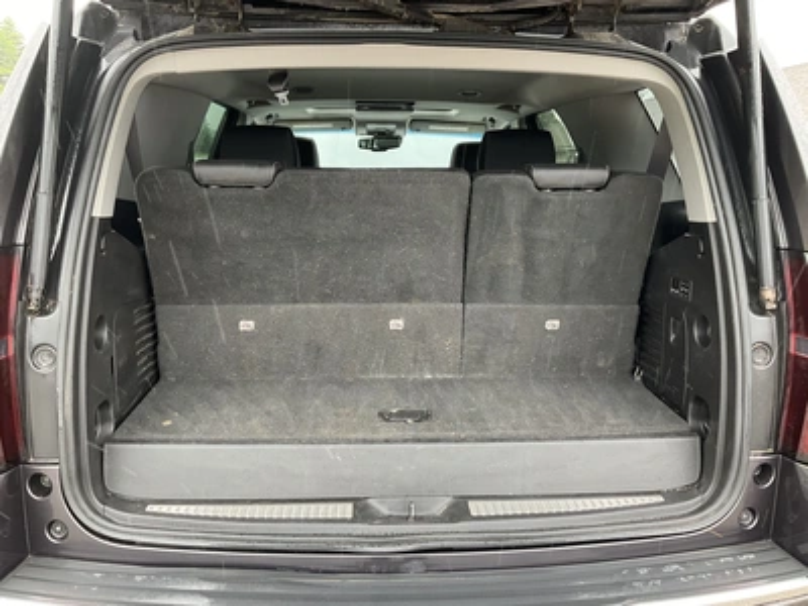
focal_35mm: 29
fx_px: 677
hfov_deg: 61.7
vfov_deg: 48.2
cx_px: 404
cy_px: 303
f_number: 1.8
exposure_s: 1/99
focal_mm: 3
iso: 64
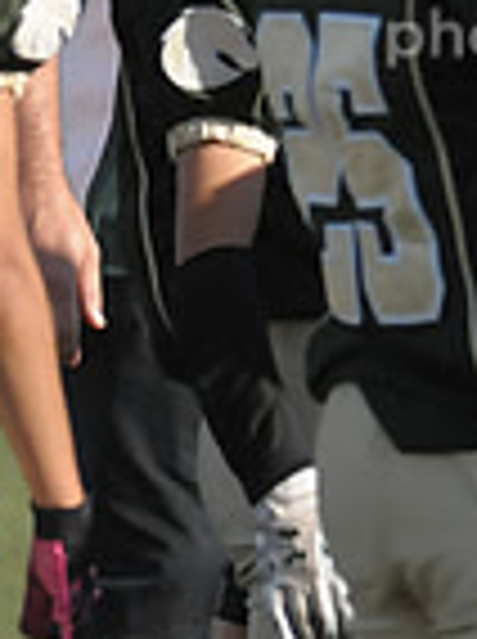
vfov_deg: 1.5
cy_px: -128
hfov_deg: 1.1
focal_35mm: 1298
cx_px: 842
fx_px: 23920
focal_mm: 220
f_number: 4
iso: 1600
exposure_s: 1/6400
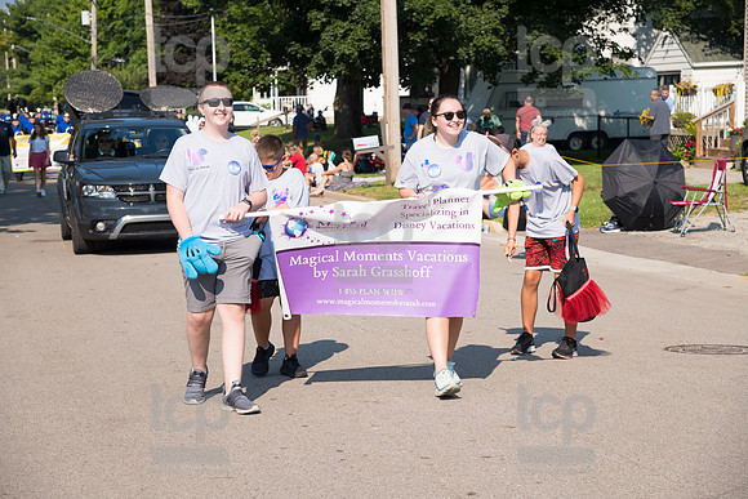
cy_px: 250
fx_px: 1912
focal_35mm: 92
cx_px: 374
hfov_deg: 22.1
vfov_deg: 14.9
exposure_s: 1/800
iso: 320
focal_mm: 92
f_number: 6.3
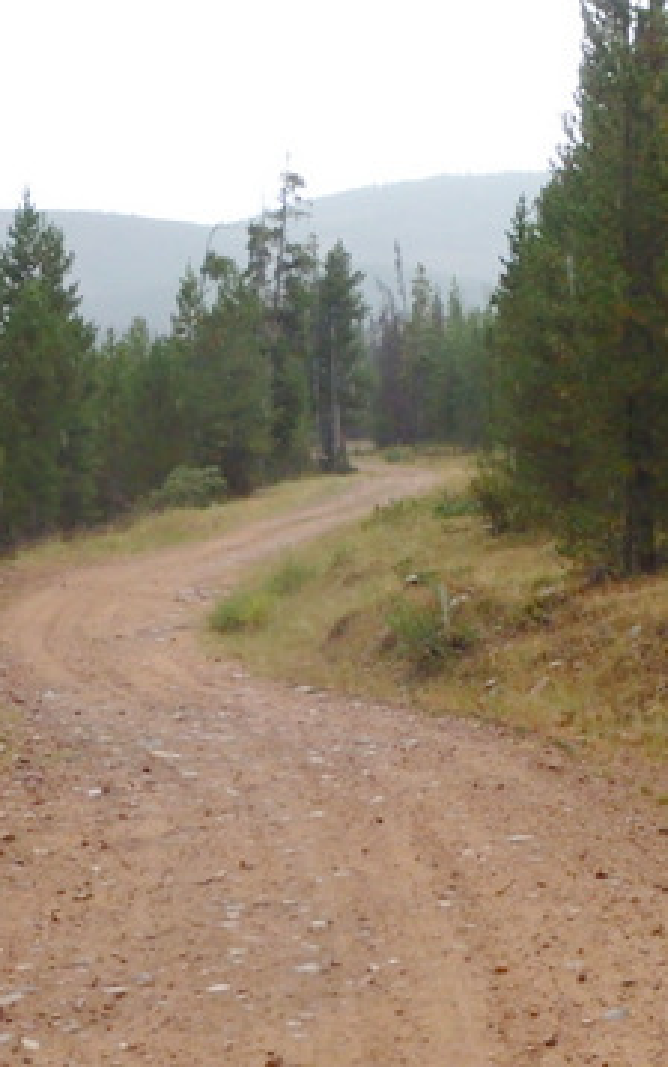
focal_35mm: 77
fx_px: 2241
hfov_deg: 17.0
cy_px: 553
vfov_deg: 26.8
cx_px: 304
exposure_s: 1/500
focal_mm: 9.4
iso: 640
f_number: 5
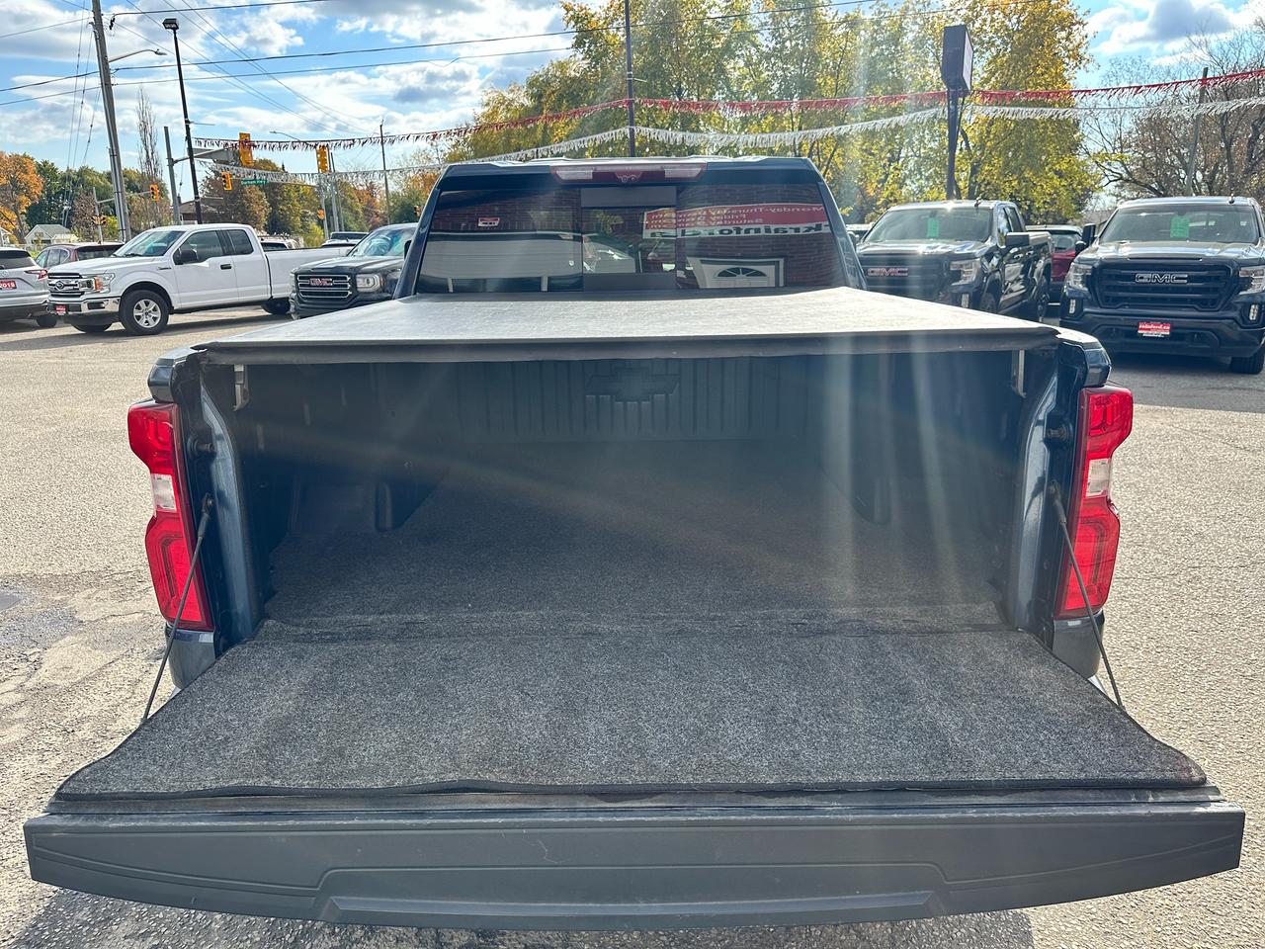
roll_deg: +1.0
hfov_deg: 71.6
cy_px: 474
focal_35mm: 24
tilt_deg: -14.5
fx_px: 877
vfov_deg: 56.8
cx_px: 632
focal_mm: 6.86
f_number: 1.78
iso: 80
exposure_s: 1/1779
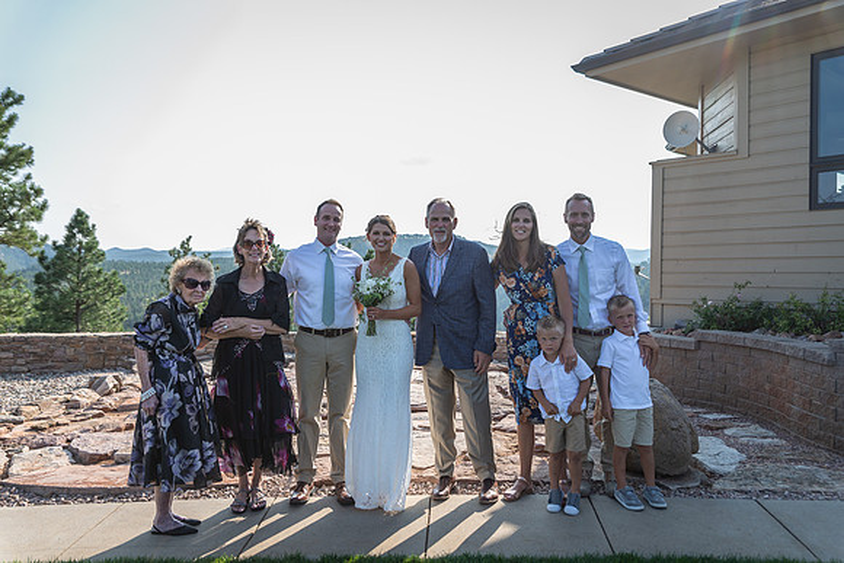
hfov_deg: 63.6
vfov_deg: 45.0
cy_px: 282
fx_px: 680
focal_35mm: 29
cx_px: 422
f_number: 3.5
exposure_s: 1/400
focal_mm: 29
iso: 125
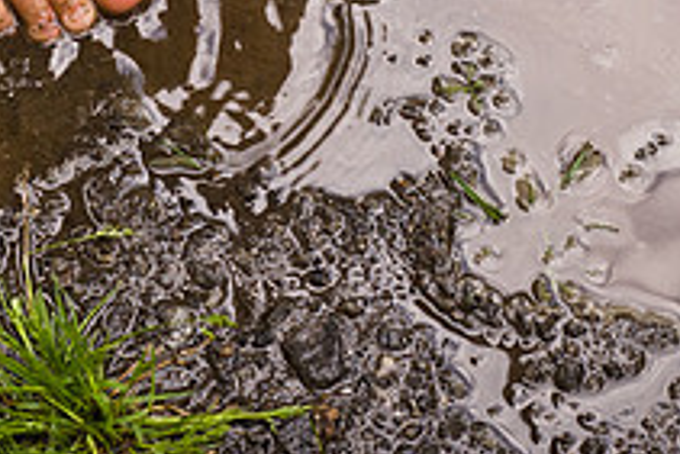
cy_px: -151
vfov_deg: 6.6
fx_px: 3894
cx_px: 174
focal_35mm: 206
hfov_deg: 10.0
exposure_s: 1/200
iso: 400
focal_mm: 50
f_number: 5.6
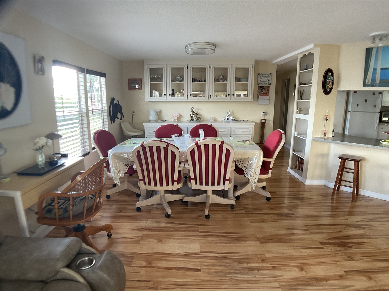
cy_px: 146
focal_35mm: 29
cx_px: 194
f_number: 1.8
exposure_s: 1/60
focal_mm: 3
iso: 80
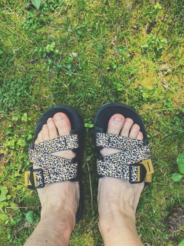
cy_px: 123
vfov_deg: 67.3
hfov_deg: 53.1
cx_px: 92
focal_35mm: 26
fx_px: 184
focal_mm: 4.25
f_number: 1.8
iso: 40
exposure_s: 1/121
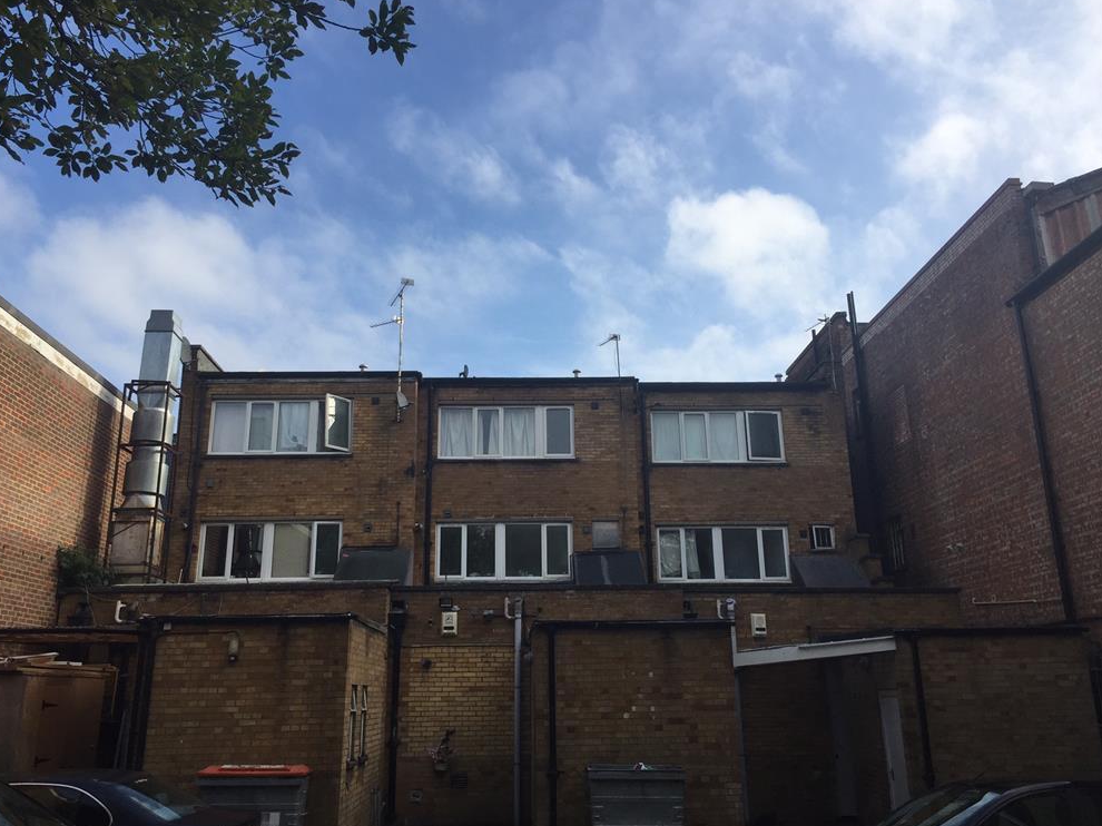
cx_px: 539
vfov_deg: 46.8
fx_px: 955
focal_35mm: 30
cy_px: 415
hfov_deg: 60.0
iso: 32
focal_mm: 4.15
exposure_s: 1/1199
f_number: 2.2
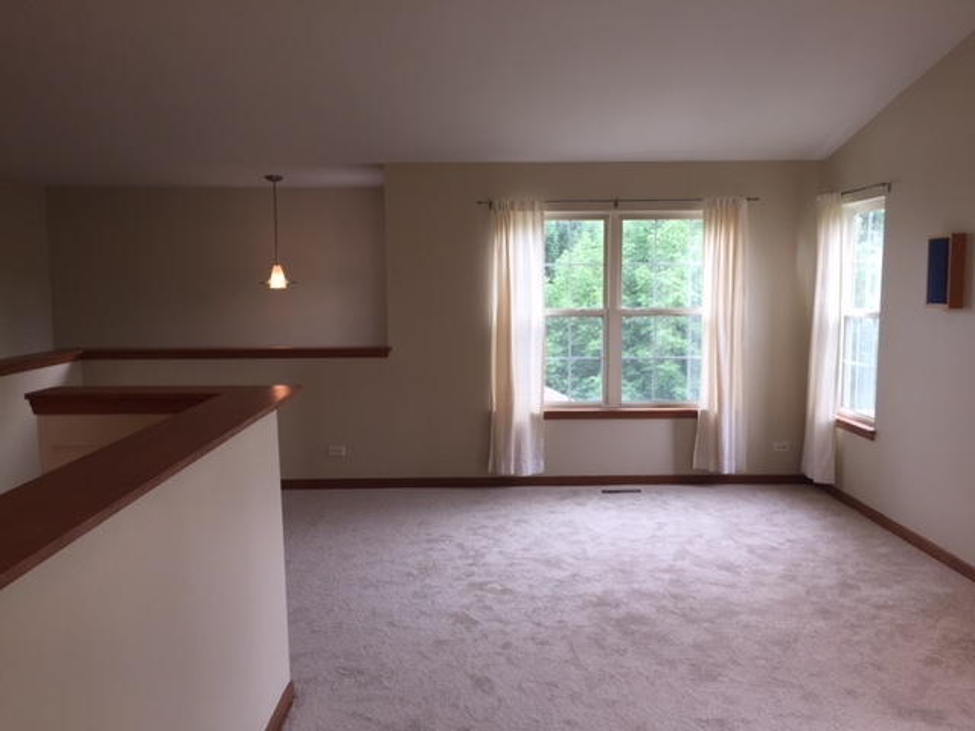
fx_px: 817
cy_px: 366
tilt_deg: -7.0
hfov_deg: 61.7
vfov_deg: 48.2
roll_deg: -0.4
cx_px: 488
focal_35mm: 29
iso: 32
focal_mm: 4.15
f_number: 2.2
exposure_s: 1/40
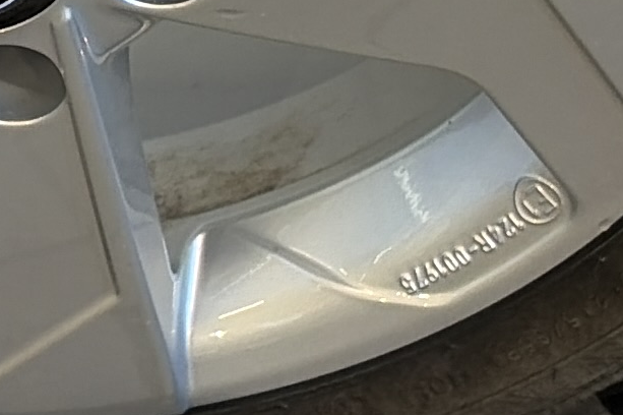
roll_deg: +1.3
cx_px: -40
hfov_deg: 11.4
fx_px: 3079
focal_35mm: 178
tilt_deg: -39.4
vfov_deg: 7.6
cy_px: -133
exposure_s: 1/100
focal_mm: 5.96
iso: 100
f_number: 1.6
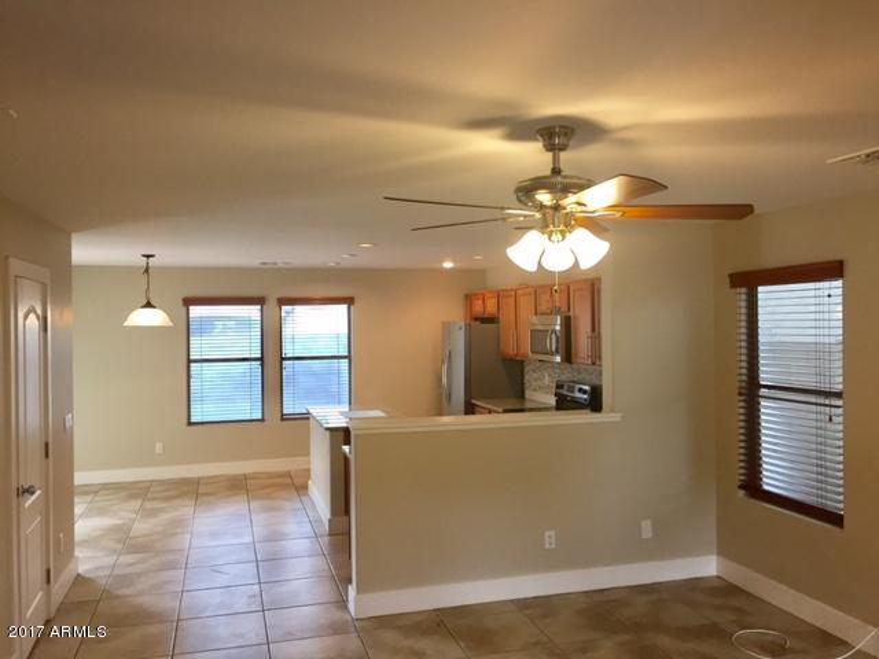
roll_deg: -0.3
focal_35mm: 29
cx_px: 440
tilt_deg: -1.3
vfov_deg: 48.2
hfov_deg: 61.7
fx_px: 736
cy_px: 330
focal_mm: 4.15
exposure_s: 1/30
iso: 40
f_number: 2.2
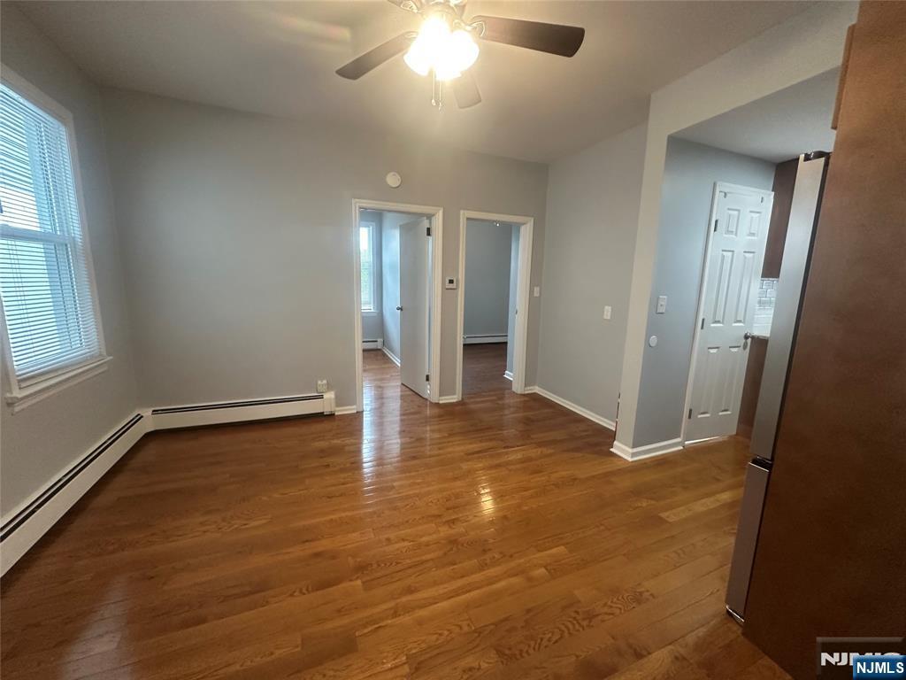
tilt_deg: -9.6
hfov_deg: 102.1
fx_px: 366
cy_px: 340
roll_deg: -2.0
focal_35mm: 14
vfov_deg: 85.7
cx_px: 453
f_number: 2.2
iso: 250
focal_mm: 2.22
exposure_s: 1/60
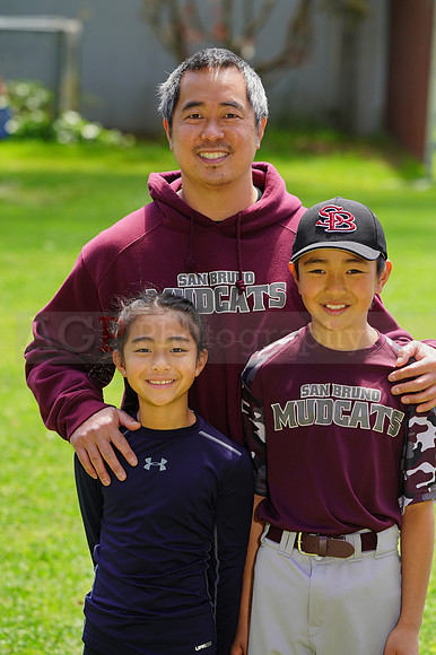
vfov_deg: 9.2
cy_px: 328
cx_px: 218
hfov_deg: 6.1
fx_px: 4074
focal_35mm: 224
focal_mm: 224
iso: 200
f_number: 8
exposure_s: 1/160
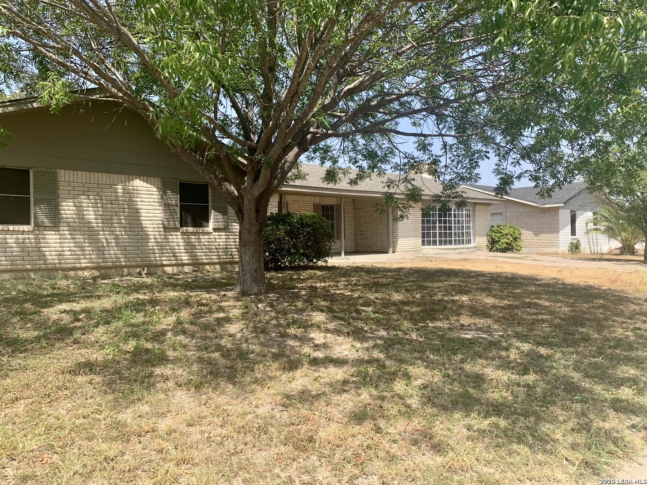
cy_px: 242
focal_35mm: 26
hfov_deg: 67.3
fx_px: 486
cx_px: 324
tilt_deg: -3.0
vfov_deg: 53.1
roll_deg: +1.8
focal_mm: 4.25
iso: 25
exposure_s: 1/1088
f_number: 1.8
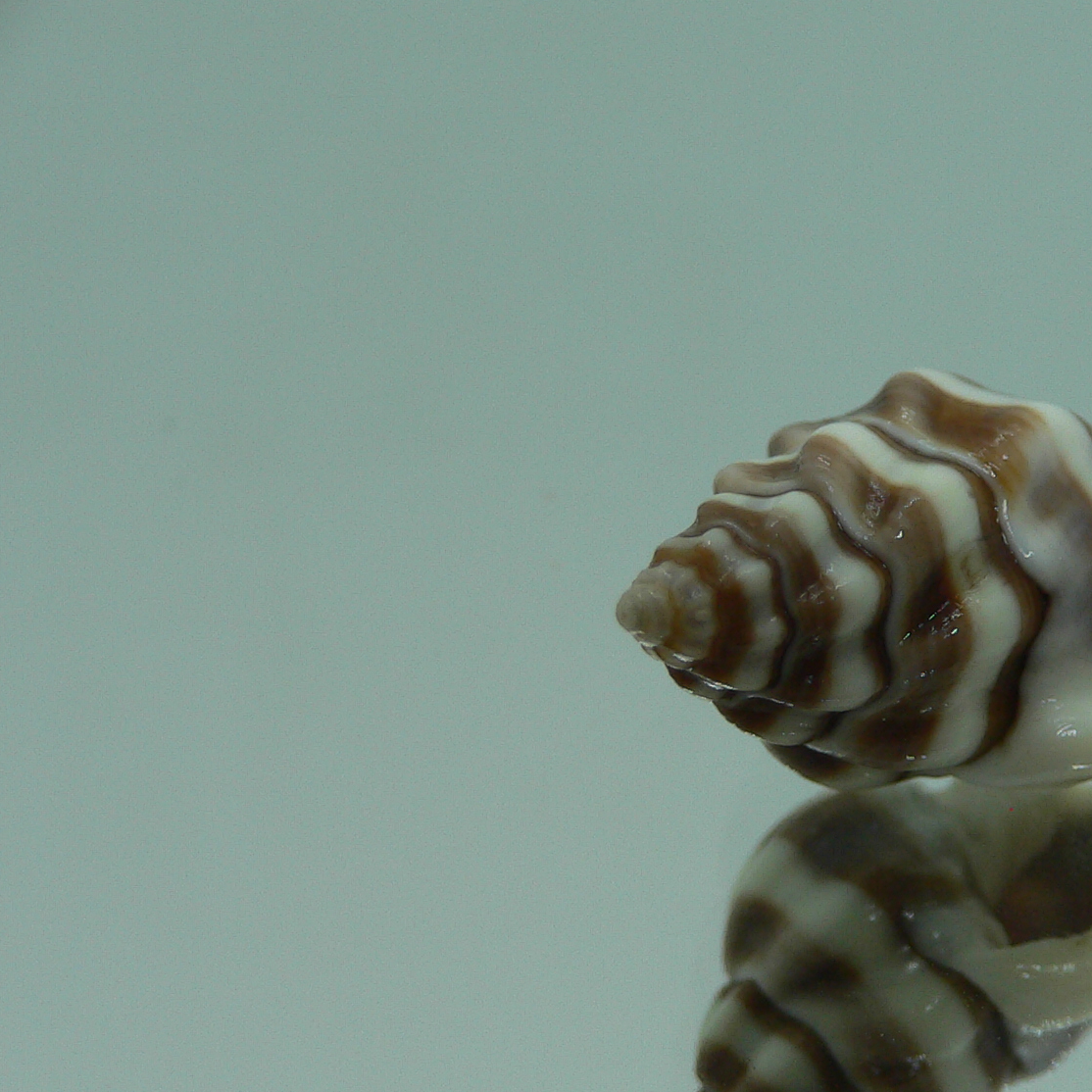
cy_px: 664
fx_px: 1999
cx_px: 901
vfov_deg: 30.5
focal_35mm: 56
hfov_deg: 29.7
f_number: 2.8
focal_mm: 4.6
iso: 80
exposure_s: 1/60
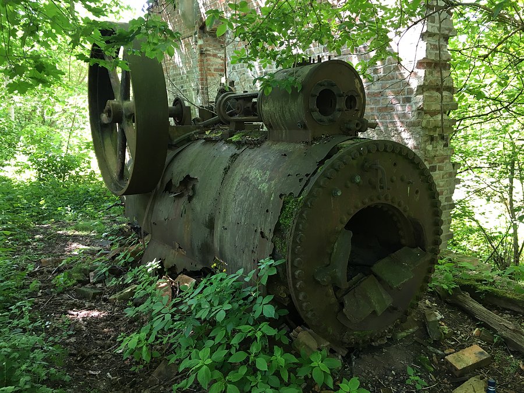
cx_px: 262
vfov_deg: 48.2
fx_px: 439
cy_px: 196
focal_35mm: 29
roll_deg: +0.2
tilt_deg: -10.3
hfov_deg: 61.7
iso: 64
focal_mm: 4.15
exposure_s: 1/33
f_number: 2.2
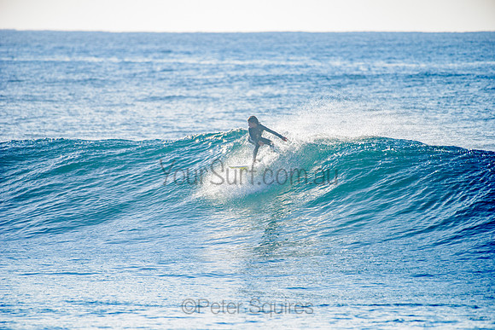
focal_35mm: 500
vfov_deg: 2.8
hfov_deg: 4.1
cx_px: 248
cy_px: 165
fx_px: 6876
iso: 160
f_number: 5.6
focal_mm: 500
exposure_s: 1/2000
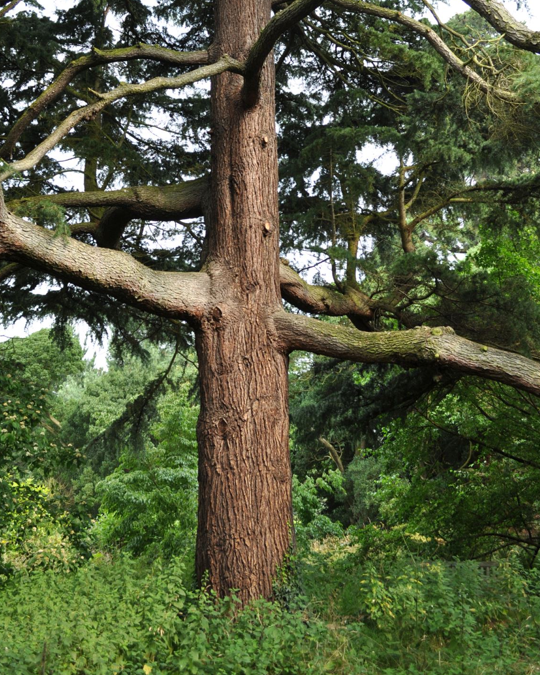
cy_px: 227
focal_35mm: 42
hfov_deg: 35.7
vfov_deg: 43.2
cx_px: 254
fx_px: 839
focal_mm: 20
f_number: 6.3
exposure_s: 1/125
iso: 200
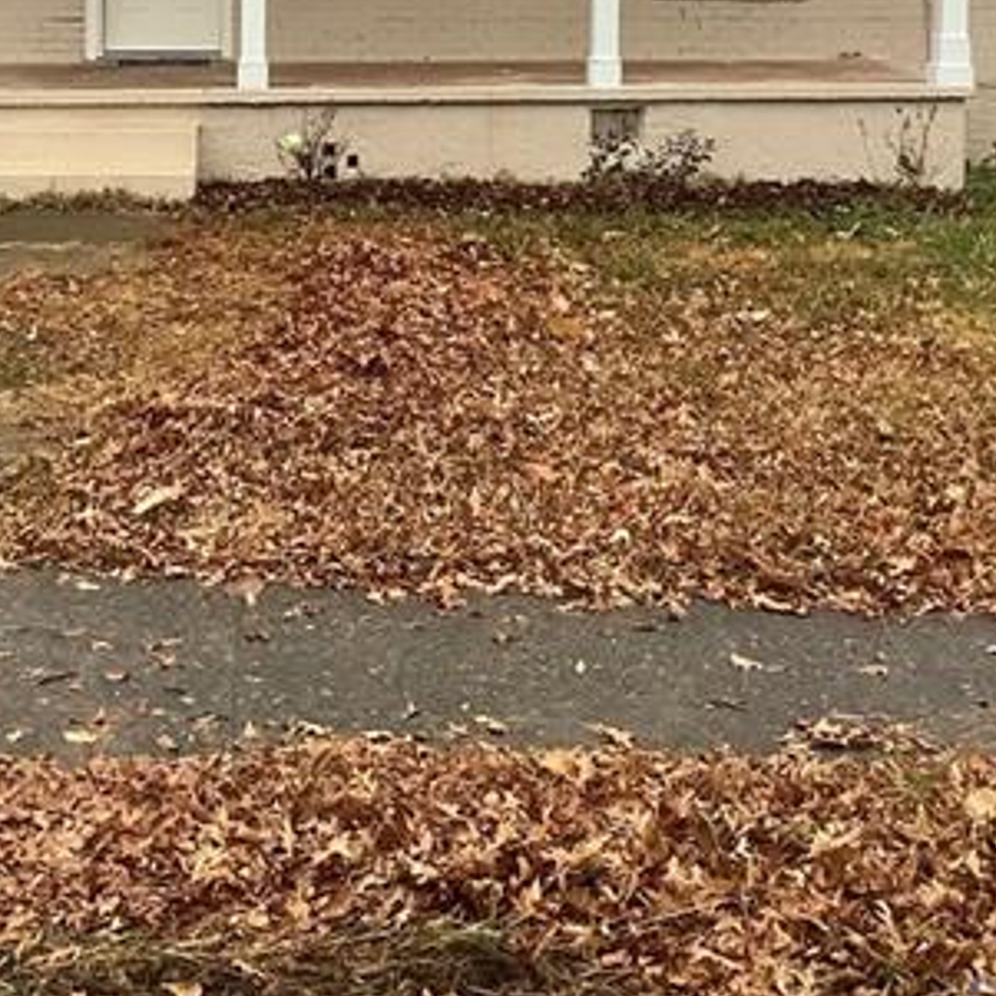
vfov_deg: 23.5
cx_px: 387
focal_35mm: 70
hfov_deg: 24.6
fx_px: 2279
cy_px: -23
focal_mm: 3.3
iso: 50
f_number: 2.4
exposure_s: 1/60
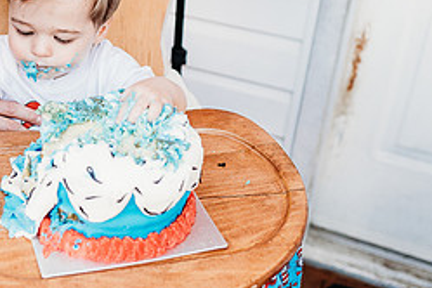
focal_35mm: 56
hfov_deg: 34.8
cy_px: 95
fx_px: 672
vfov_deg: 24.1
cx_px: 101
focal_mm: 24
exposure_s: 1/200
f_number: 2.5
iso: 640
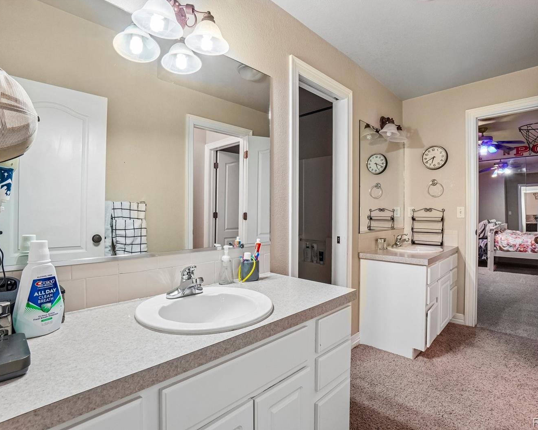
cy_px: 215
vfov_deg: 77.0
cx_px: 274
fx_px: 271
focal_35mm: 17
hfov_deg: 89.6
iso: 400
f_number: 8
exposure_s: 1/10
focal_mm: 10
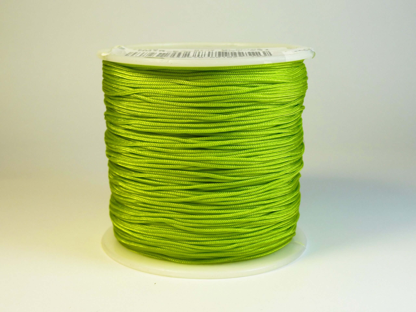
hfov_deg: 31.7
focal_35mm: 61
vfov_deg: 24.0
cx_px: 208
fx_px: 733
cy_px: 156
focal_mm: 10.9
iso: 100
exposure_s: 1/320
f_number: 4.5
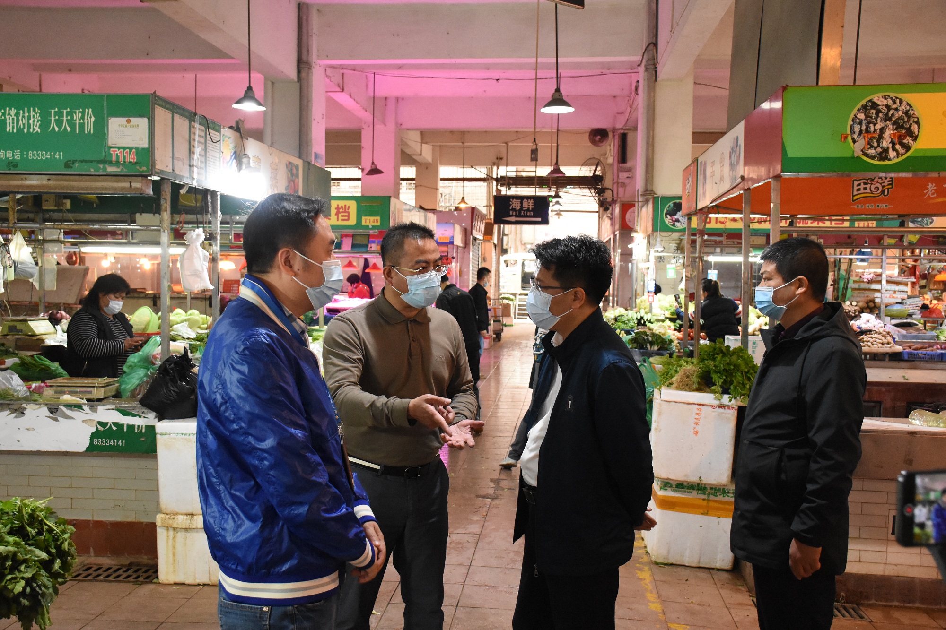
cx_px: 473
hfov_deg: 49.6
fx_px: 1025
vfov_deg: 34.2
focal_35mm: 39
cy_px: 315
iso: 5000
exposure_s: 1/125
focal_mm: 26
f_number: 5.6
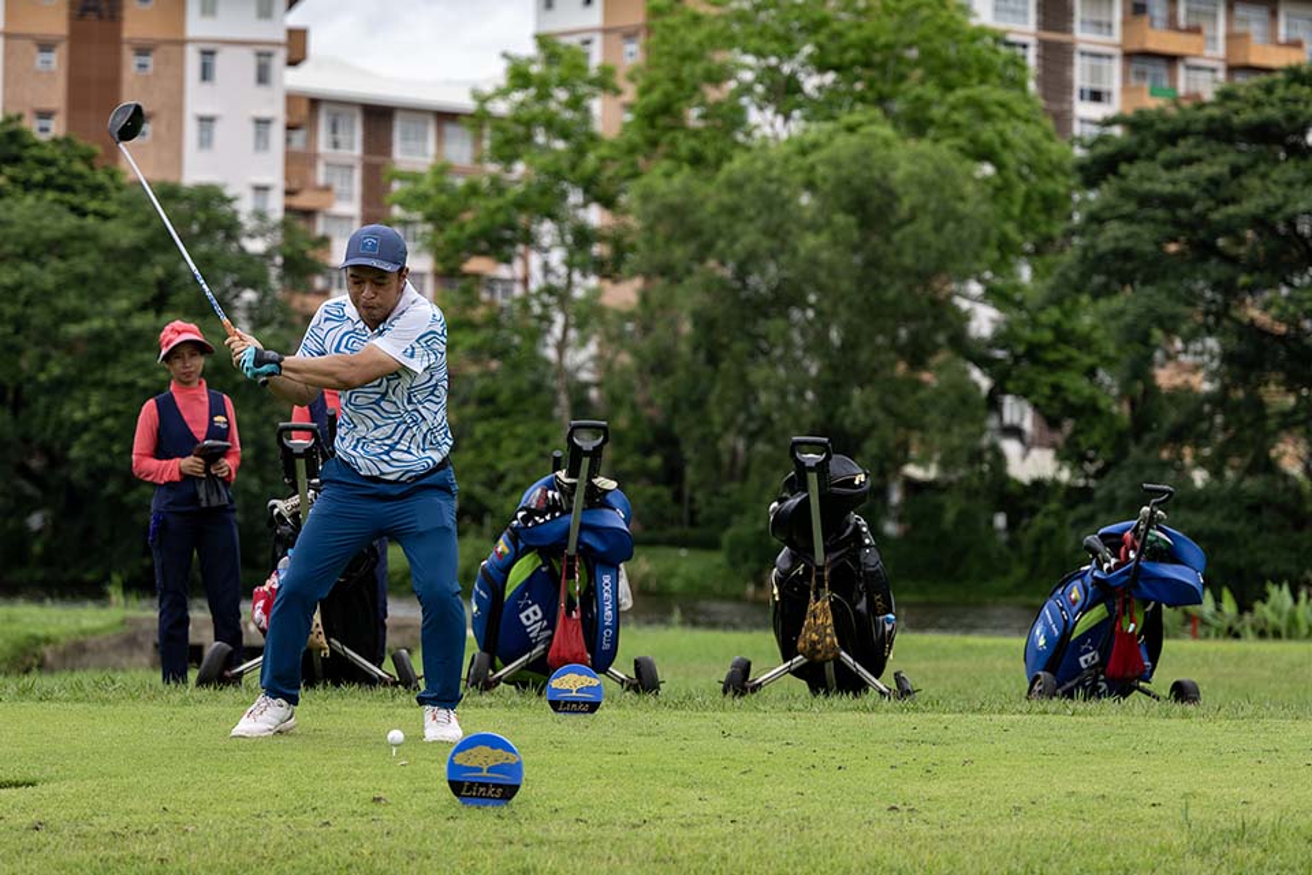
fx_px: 2806
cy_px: 438
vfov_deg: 17.7
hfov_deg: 26.3
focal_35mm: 77
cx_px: 656
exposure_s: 1/3200
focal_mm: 77
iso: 320
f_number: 2.8
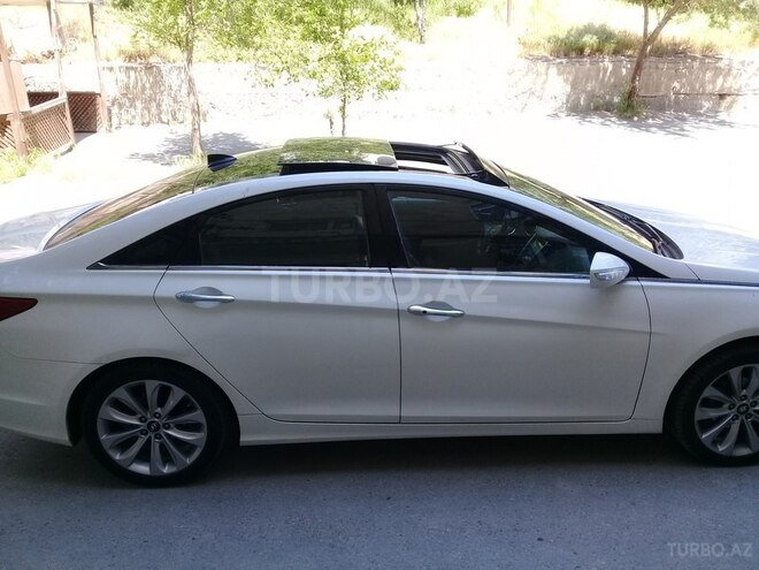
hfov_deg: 58.4
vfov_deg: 45.4
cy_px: 285
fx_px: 680
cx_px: 380
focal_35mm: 31
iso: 50
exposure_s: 1/198
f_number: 2.2
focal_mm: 3.3
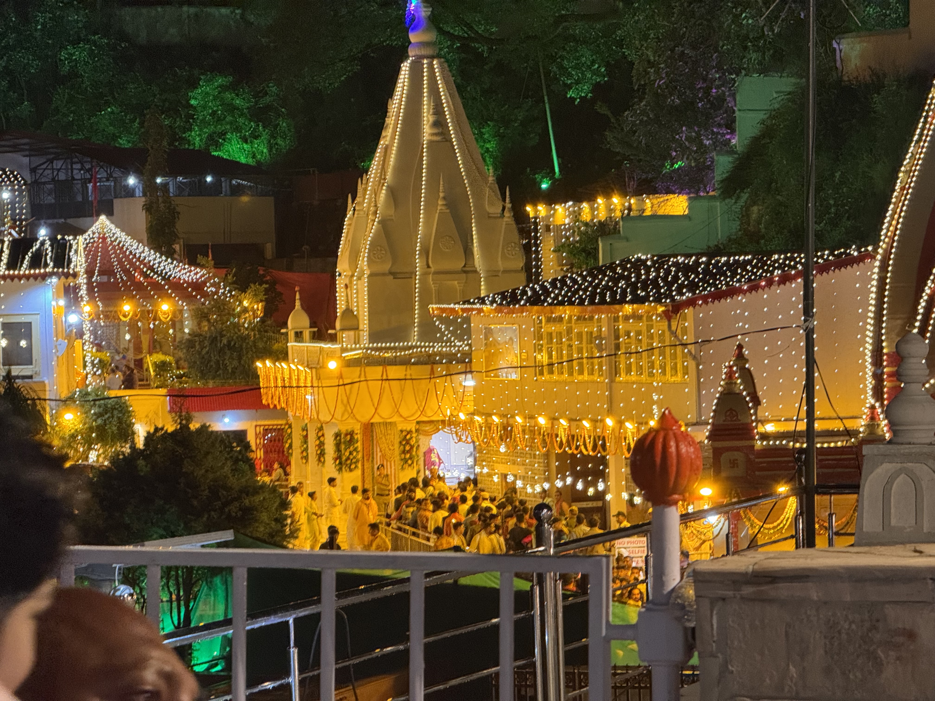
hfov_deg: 16.4
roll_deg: +1.7
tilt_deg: +0.0
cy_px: 350
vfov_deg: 12.3
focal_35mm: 120
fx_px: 3241
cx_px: 468
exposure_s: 1/50
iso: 320
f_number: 2.8
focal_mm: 15.66
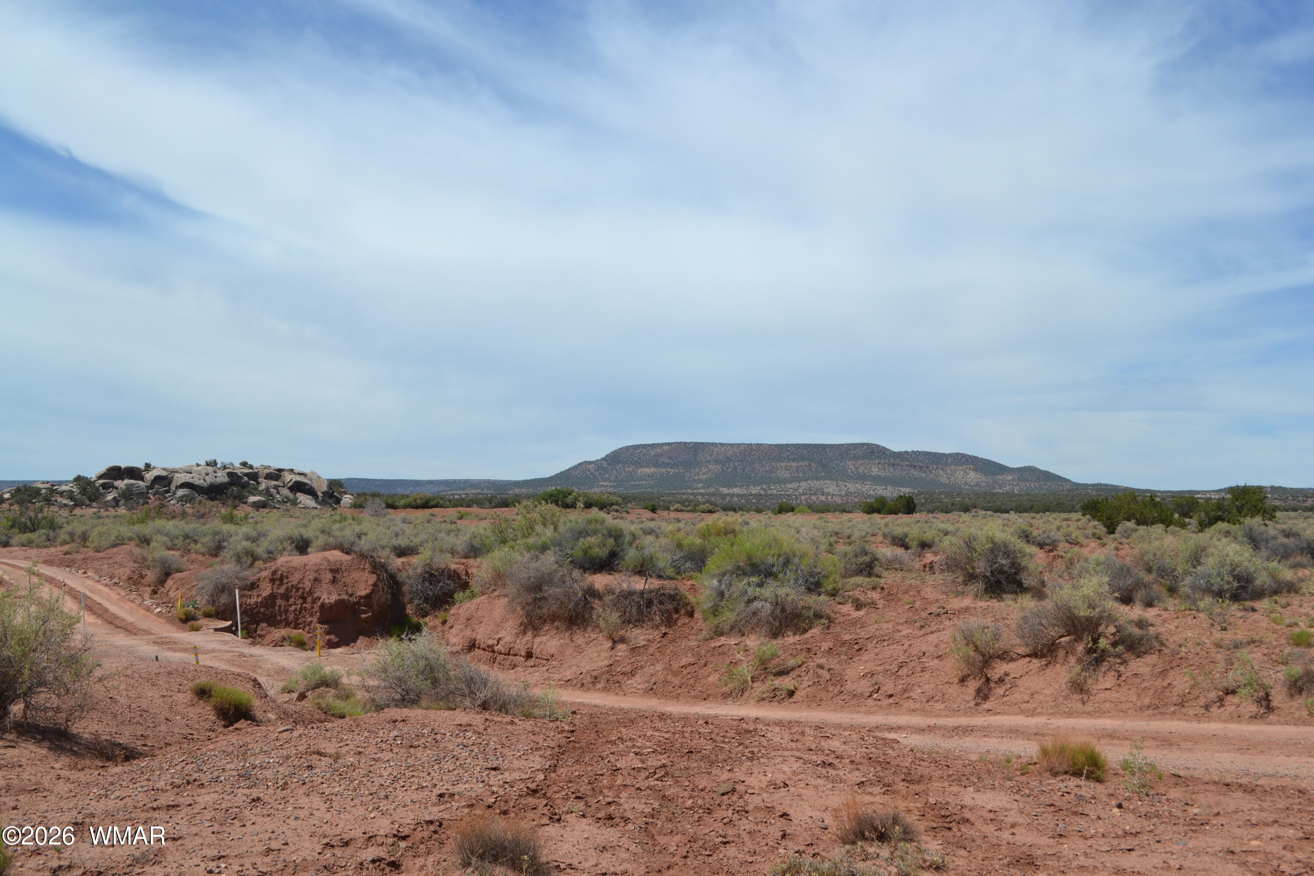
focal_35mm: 39
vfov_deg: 34.2
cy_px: 438
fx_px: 1423
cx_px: 657
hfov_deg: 49.6
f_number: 9
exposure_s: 1/320
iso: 100
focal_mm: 26
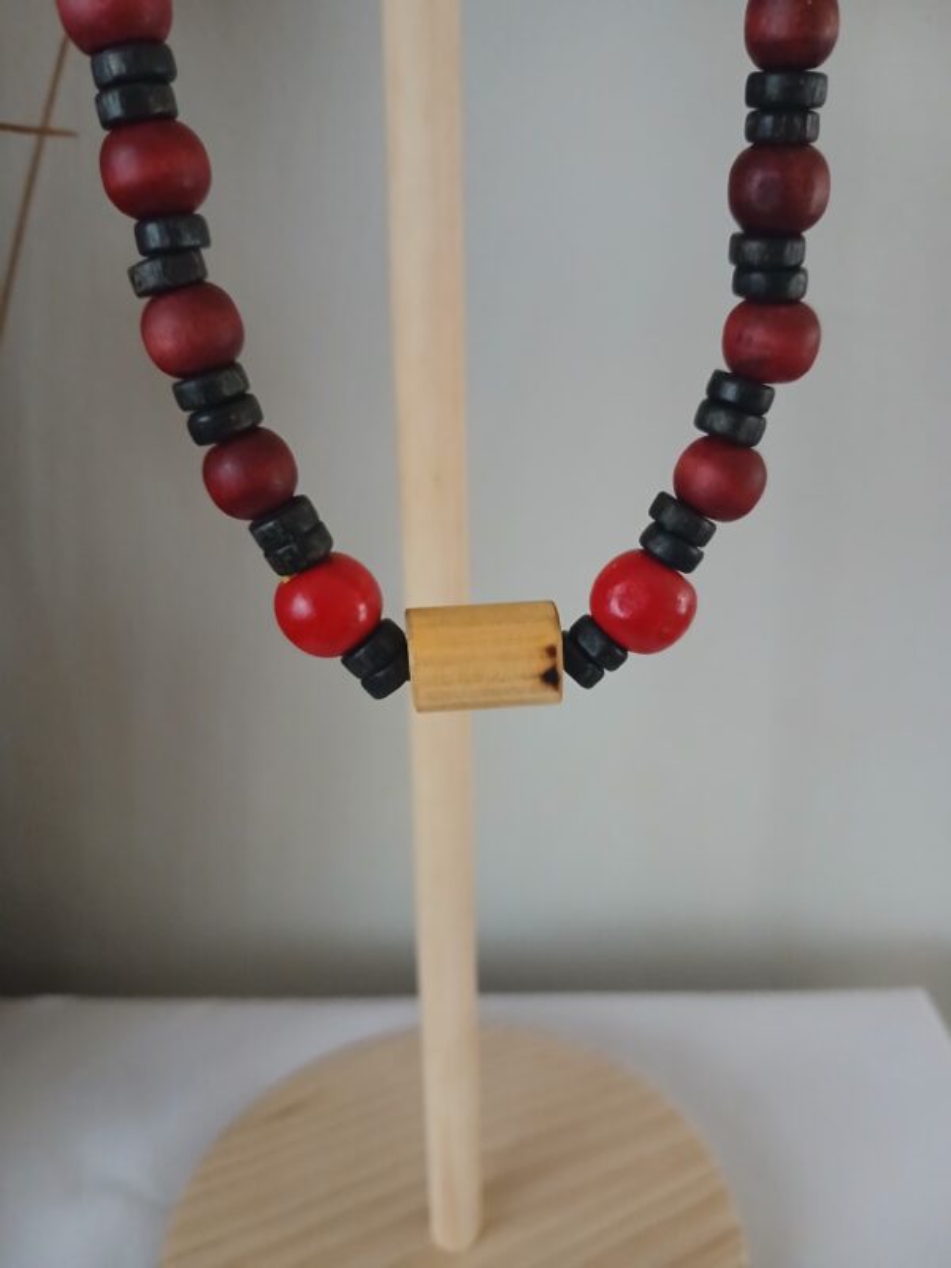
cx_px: 476
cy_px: 634
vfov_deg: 65.3
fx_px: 989
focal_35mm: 27
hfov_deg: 51.4
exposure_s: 1/14.3
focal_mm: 3.98
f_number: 1.8
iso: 800
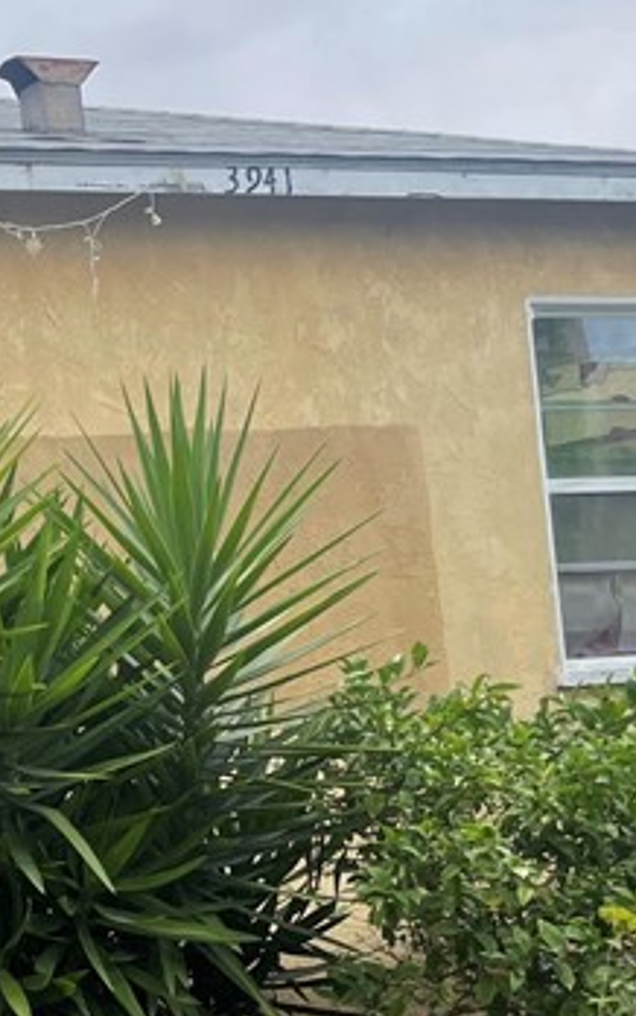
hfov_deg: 14.1
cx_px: -554
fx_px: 2243
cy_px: 599
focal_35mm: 81
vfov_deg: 25.5
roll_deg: +3.3
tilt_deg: +3.7
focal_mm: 4.2
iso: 32
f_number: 1.6
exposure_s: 1/1770
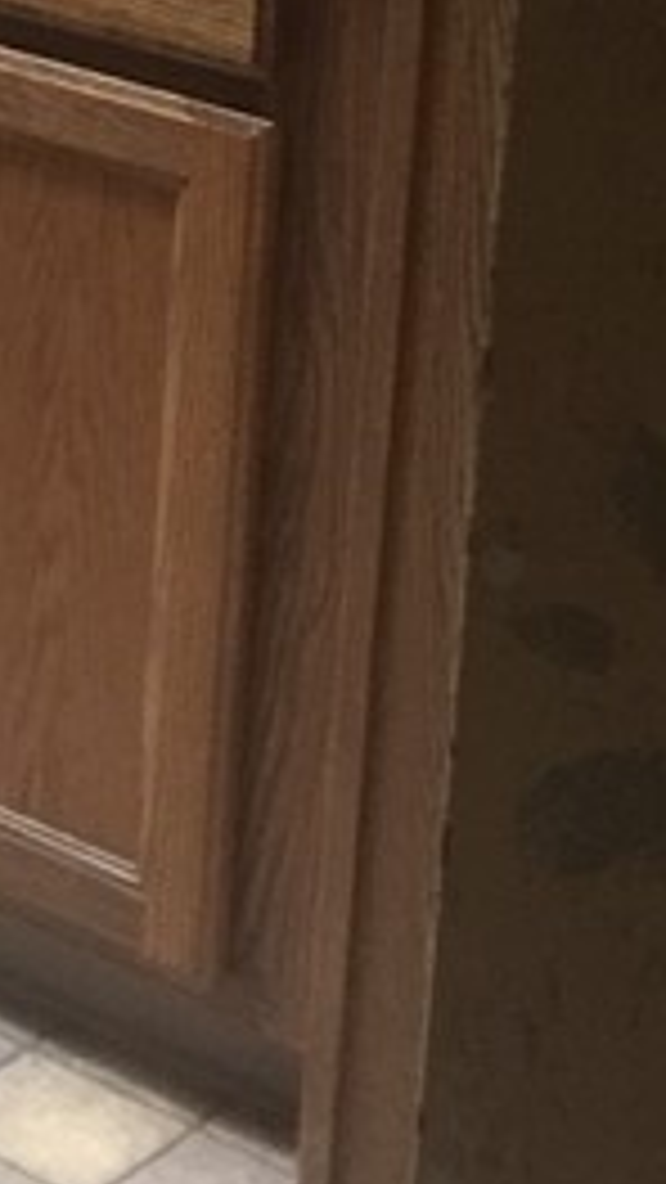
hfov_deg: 8.2
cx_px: -1413
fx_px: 3860
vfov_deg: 16.2
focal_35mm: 123
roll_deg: -0.1
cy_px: -513
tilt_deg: -9.2
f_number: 2.2
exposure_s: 1/10
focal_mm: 4.15
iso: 100
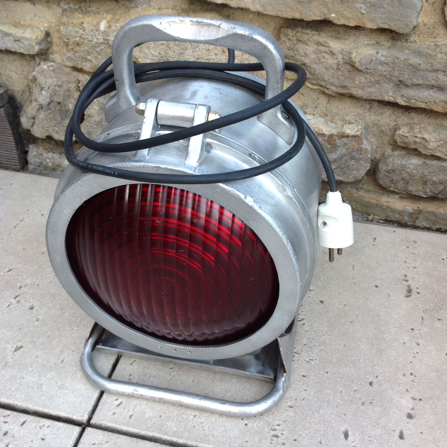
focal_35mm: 42
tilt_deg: -37.6
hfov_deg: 40.0
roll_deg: +2.2
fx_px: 614
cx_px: 224
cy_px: 215
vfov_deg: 40.0
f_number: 2.4
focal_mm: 4.28
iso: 50
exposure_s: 1/30
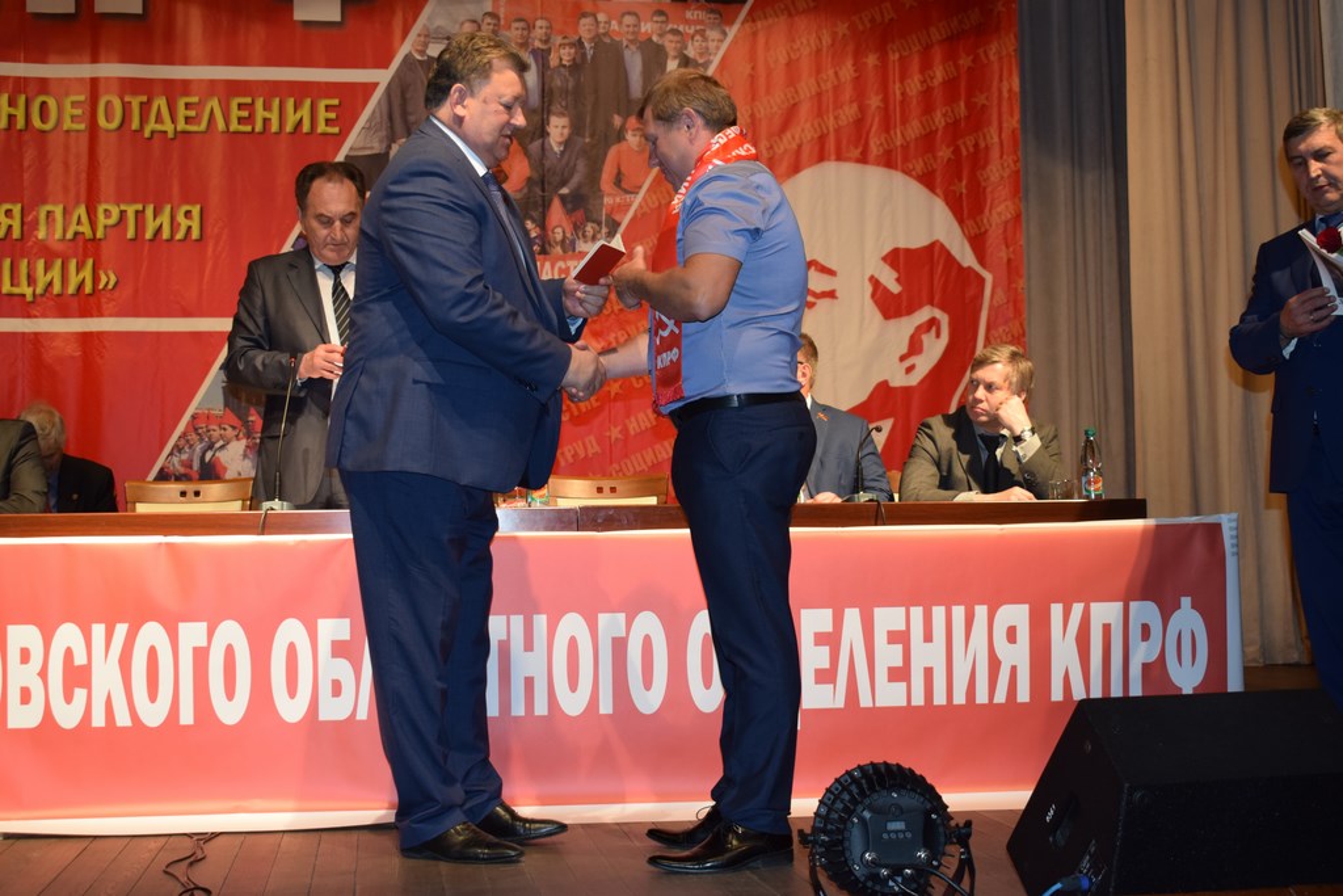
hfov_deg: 36.9
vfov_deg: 25.1
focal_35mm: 54
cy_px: 448
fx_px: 2015
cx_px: 672
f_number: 5
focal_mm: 36
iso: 800
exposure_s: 1/100
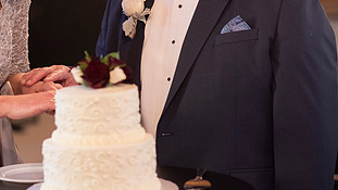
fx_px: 1488
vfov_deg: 7.3
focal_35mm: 166
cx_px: 108
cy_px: 9
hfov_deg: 12.9
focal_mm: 85
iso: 1000
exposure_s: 1/200
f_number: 2.2
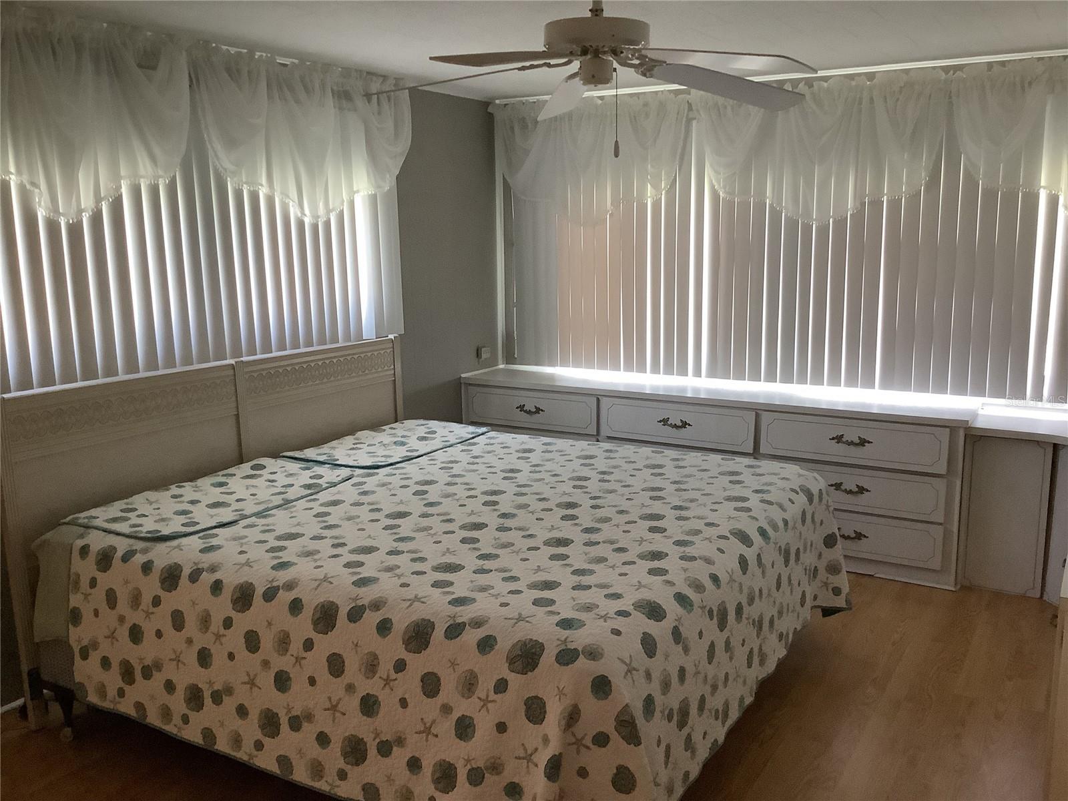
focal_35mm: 31
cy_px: 400
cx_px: 534
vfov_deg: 45.4
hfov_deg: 58.4
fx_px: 956
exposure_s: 1/60
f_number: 2.4
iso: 320
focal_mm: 3.3
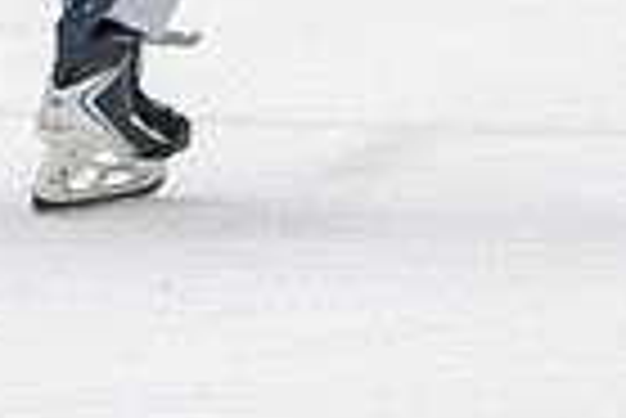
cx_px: 98
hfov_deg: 2.9
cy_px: -560
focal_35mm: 717
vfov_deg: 1.9
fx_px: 12481
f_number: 3.2
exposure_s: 1/640
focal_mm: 130
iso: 2000
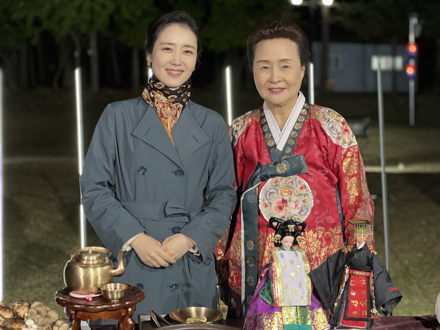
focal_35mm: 77
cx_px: 220
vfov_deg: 19.1
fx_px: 979
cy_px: 165
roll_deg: -0.5
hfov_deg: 25.3
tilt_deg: -4.0
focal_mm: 9
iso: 160
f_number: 2.8
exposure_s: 1/33
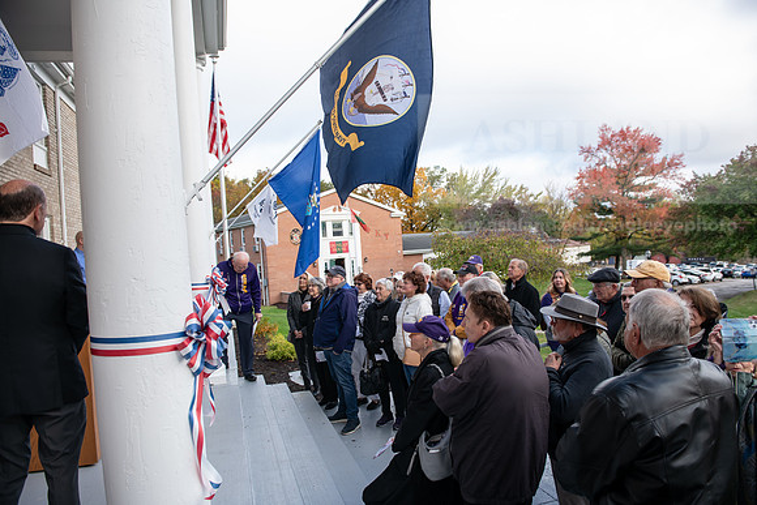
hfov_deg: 73.7
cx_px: 378
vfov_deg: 53.2
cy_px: 252
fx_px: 505
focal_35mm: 24
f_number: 3.5
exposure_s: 1/250
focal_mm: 24
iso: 160
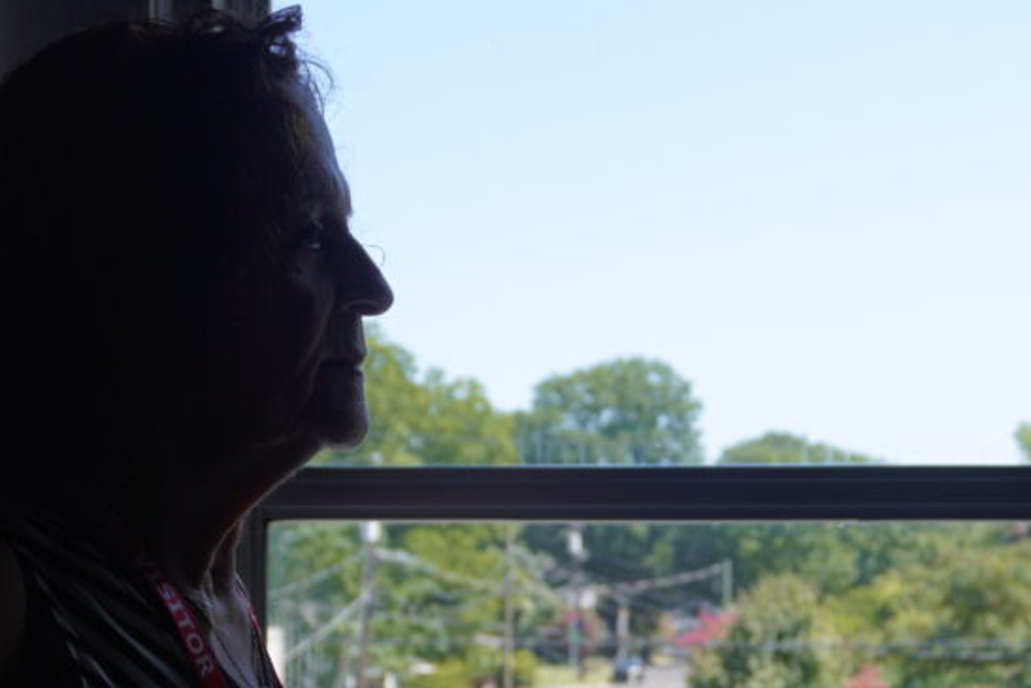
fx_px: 2091
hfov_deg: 27.6
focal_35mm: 73
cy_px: 578
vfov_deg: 18.5
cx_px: 654
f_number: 4.5
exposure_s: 1/250
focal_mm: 26
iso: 100
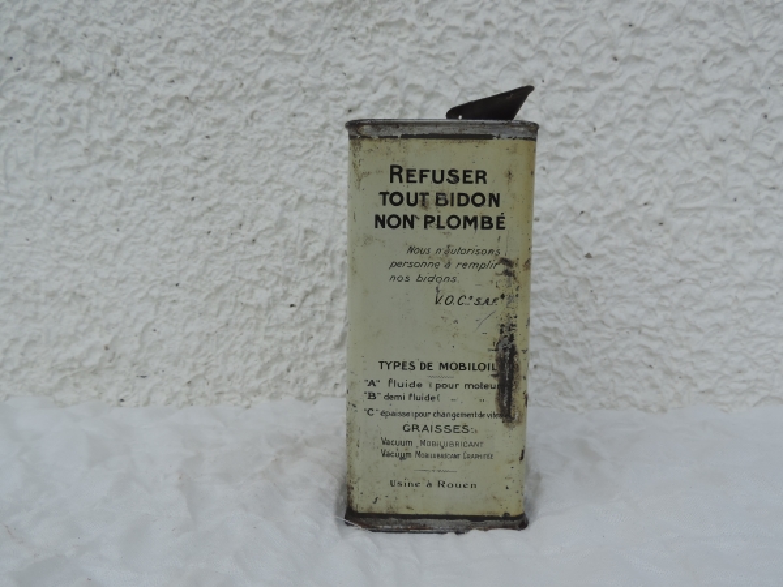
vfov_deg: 46.8
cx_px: 392
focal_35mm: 30
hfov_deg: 60.0
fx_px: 679
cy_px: 294
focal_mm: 5.3
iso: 80
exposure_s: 1/500
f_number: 3.1
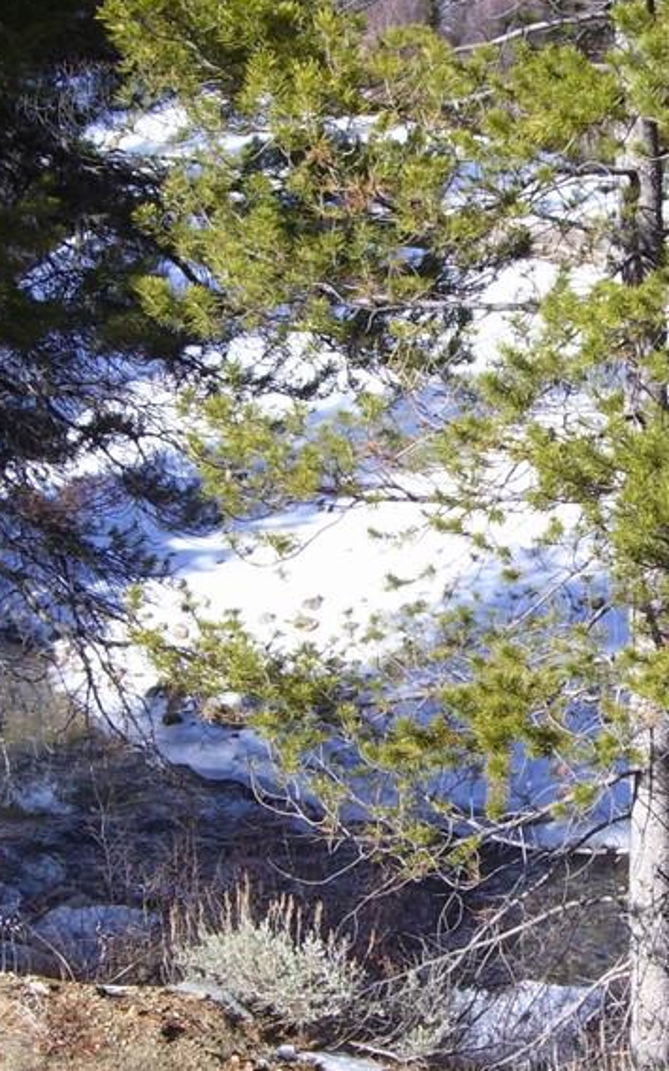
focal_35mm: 109
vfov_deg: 19.1
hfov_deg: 12.0
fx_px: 3180
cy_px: 562
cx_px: 488
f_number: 5.6
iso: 80
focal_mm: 9.4
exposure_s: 1/250
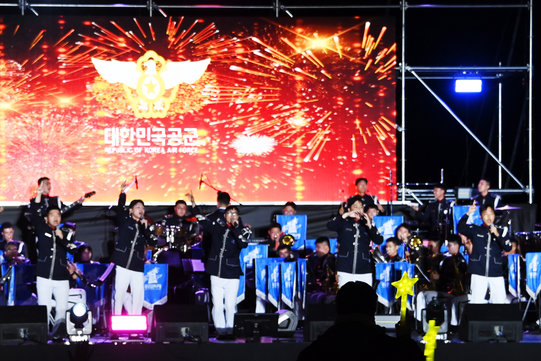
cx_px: 158
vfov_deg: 8.3
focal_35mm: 166
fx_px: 2494
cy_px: 222
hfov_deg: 12.4
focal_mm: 92
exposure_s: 1/200
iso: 2000
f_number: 6.3
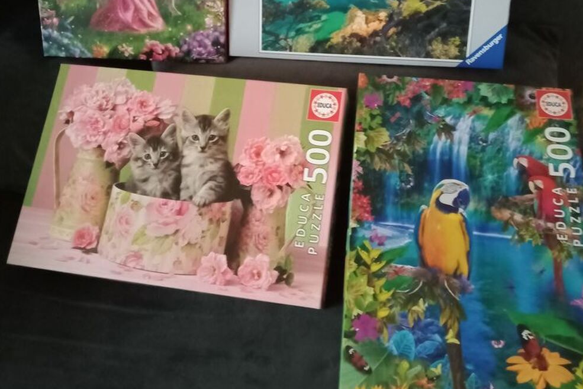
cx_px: 291
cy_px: 116
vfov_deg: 34.6
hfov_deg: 50.7
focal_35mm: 38
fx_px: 615
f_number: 2
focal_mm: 3.54
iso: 3254
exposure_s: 1/20
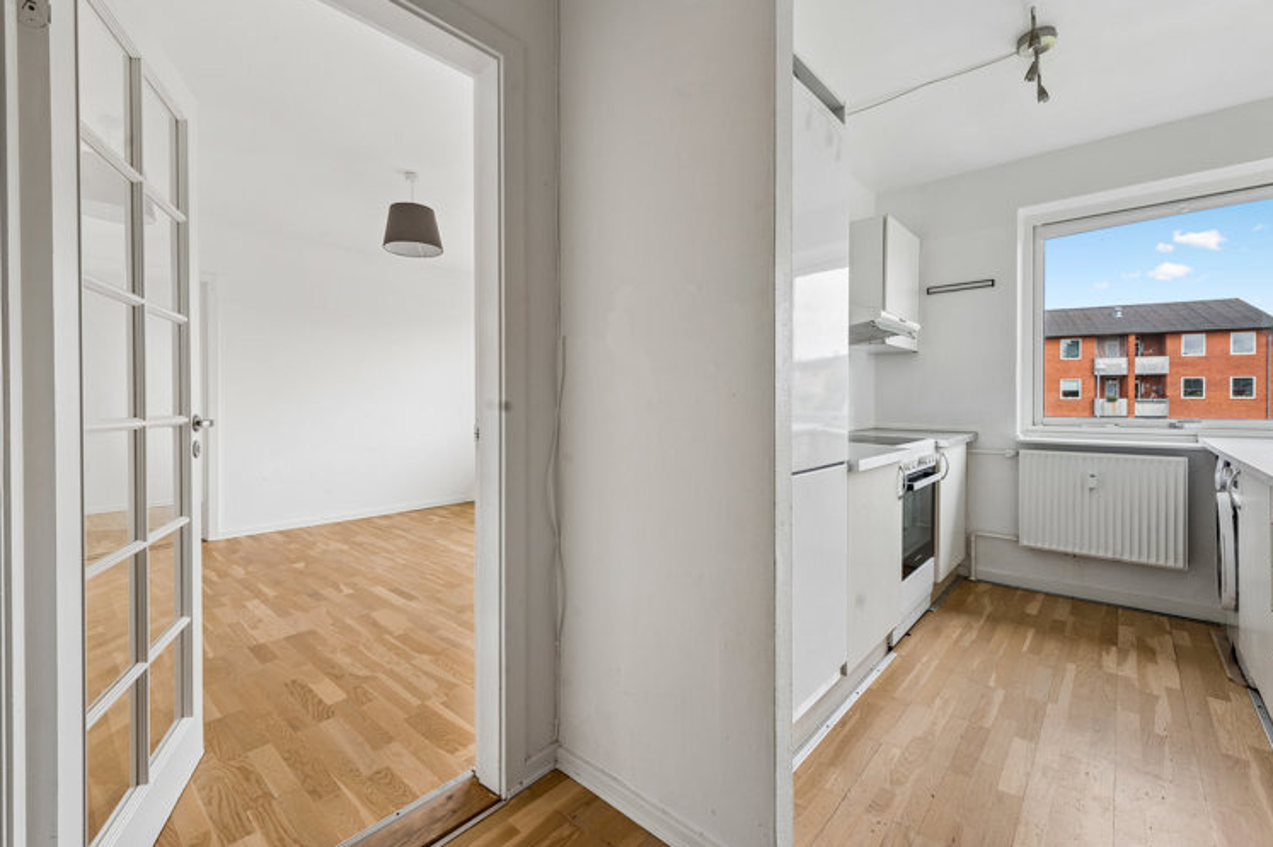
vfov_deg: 77.2
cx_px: 678
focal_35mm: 15
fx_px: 530
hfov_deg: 100.3
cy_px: 408
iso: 250
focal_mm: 14
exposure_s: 1/50
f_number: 10
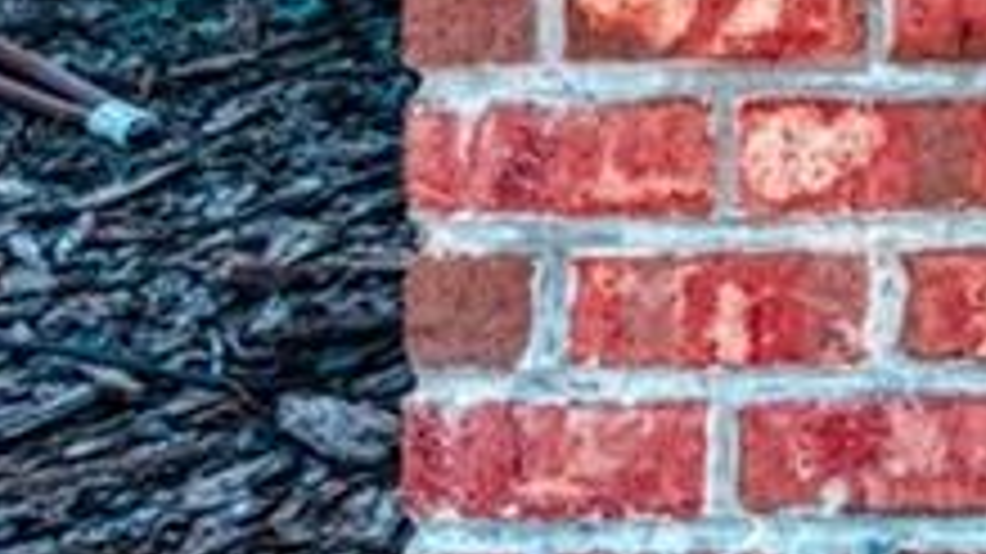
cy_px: -1766
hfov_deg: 9.1
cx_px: 3084
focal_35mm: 184
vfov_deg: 5.6
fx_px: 4809
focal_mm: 24
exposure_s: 1/800
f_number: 8
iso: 400
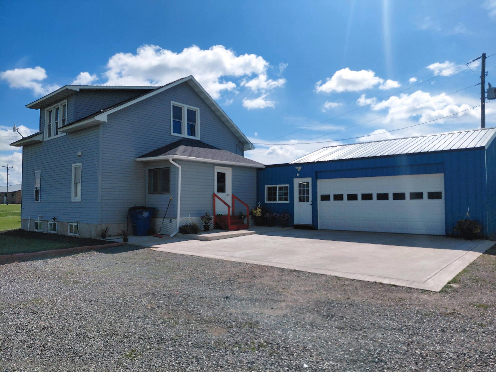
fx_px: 358
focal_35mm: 25
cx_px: 248
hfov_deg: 69.4
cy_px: 186
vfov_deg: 54.9
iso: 50
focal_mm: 4.69
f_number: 1.8
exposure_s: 1/5285
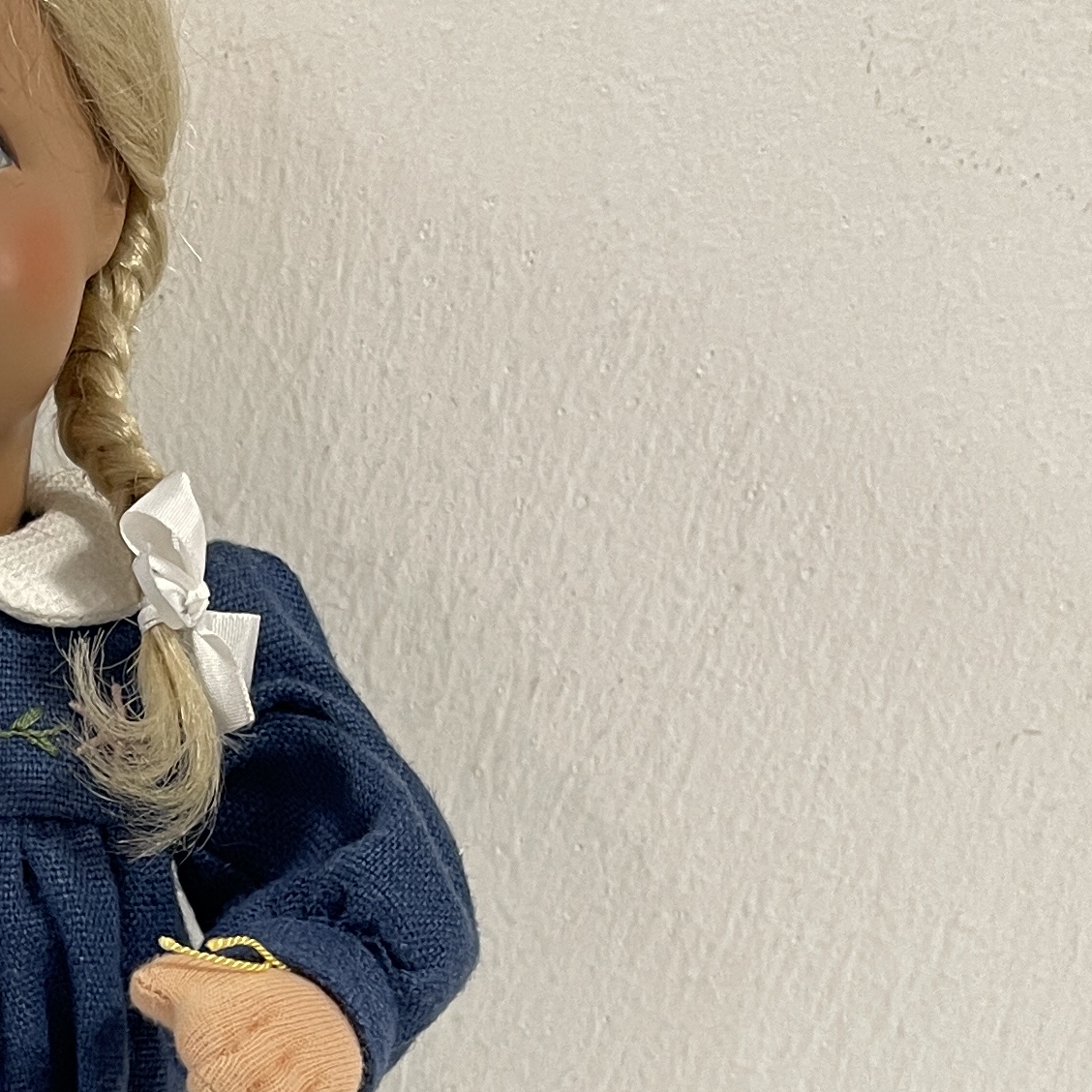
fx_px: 2820
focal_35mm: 79
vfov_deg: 21.3
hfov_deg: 20.3
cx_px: -283
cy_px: 1060
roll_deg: -3.4
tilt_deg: -21.8
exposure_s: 1/50
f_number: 1.6
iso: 125
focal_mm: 5.1
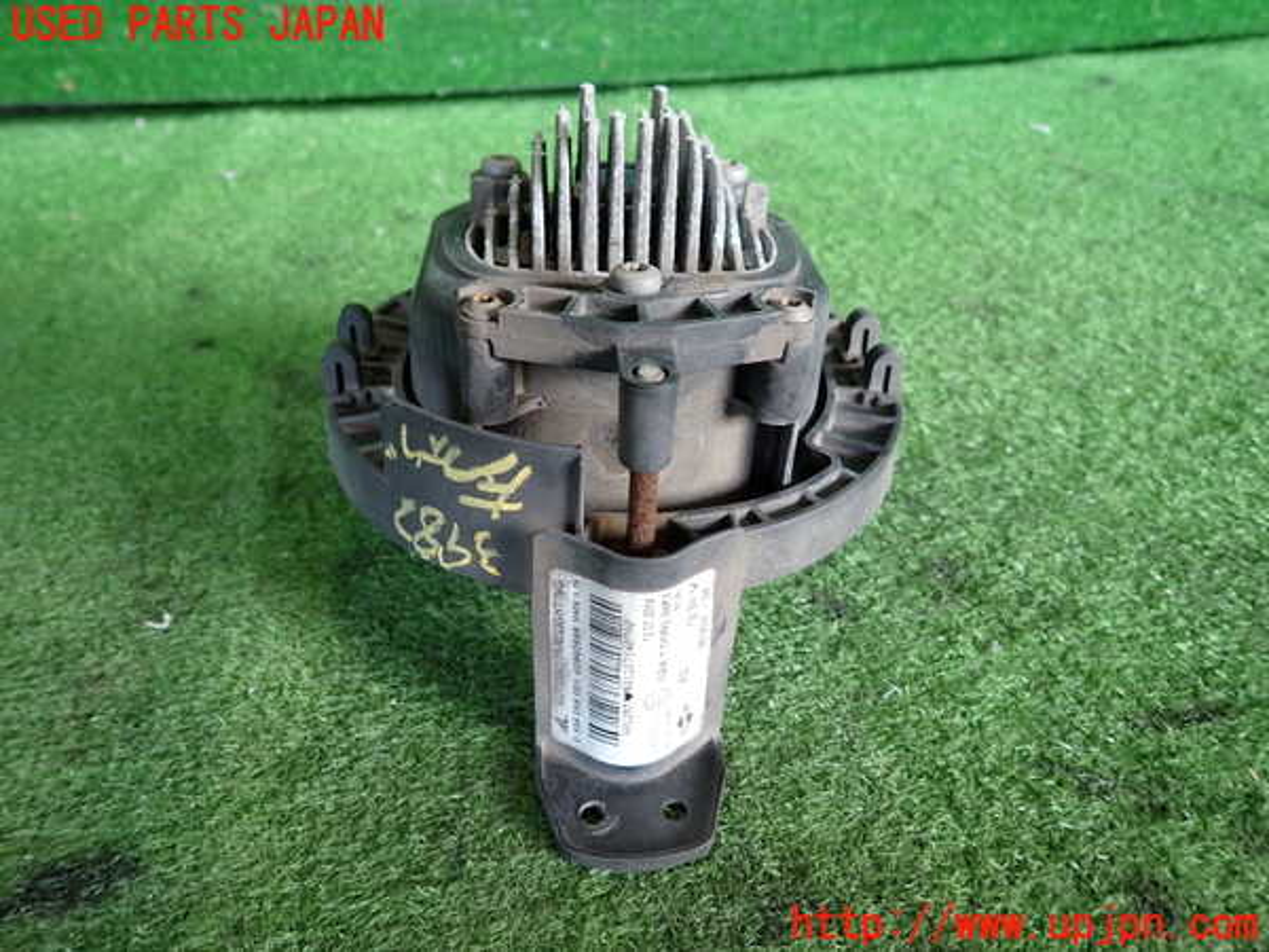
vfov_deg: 54.9
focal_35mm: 25
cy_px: 476
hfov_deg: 69.4
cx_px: 634
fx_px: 916
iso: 200
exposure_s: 1/50
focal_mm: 4.5
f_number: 2
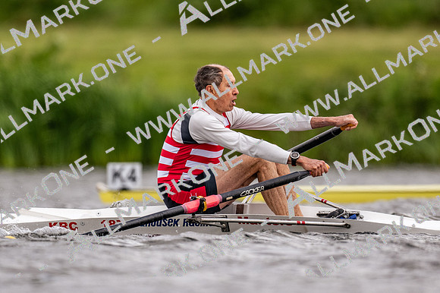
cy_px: 146
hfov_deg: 2.3
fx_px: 10993
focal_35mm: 900
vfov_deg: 1.5
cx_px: 220
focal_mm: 600
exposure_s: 1/2500
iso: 560
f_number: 4
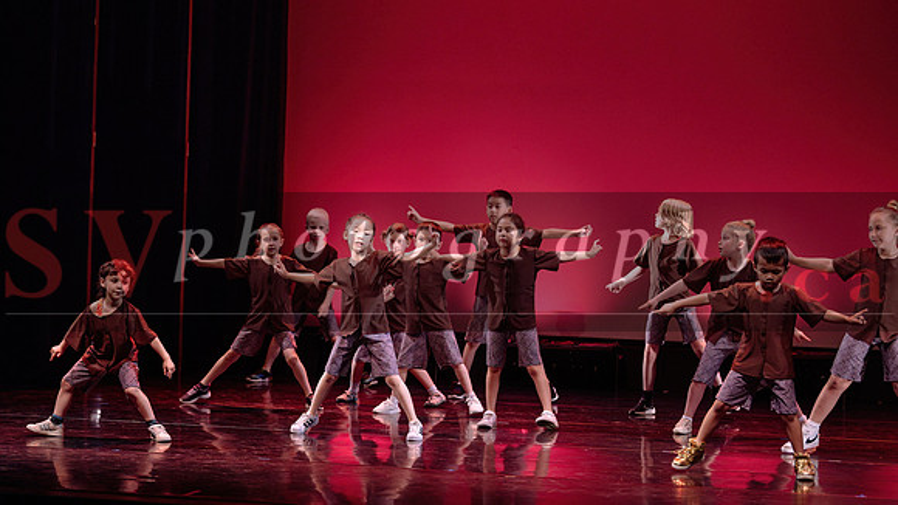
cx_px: 397
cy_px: 223
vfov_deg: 11.3
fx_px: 2560
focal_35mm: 108
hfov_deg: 19.9
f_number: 2.8
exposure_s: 1/320
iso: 1600
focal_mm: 92
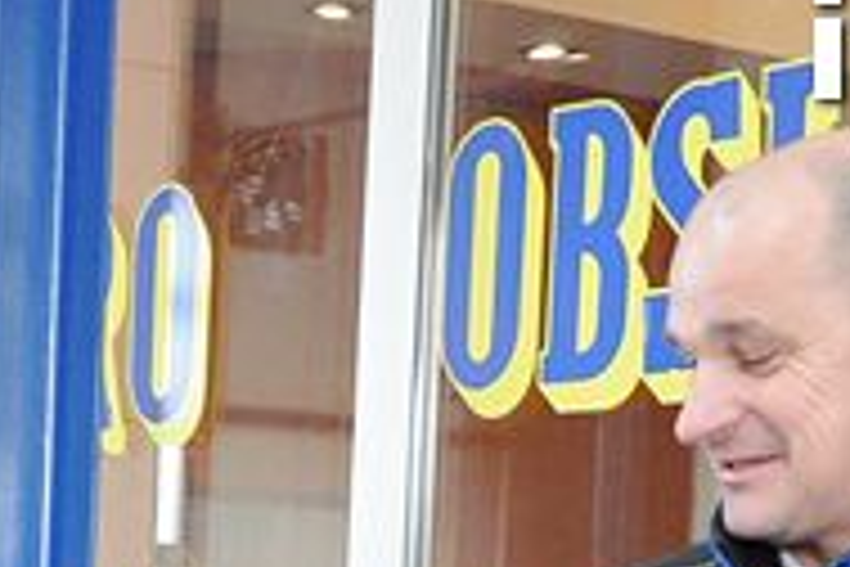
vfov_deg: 8.0
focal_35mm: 162
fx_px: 3825
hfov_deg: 12.5
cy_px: 1181
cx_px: -90
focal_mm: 24
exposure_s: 1/80
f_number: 4.5
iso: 2000
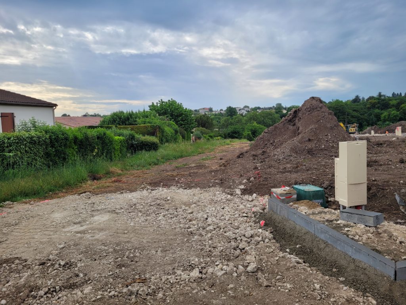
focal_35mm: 26
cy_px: 152
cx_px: 203
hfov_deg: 67.3
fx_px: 305
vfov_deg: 53.1
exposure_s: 1/927
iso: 40
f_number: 1.8
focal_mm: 5.4
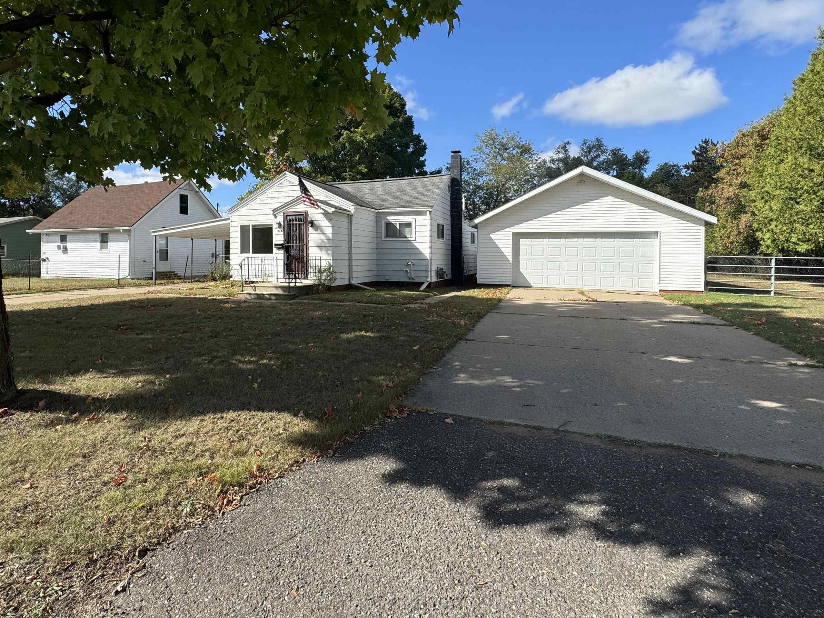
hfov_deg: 87.7
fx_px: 428
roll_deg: -0.7
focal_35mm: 18
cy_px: 259
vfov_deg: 71.1
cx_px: 392
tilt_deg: +0.8
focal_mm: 2.22
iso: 50
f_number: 2.2
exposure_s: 1/1420
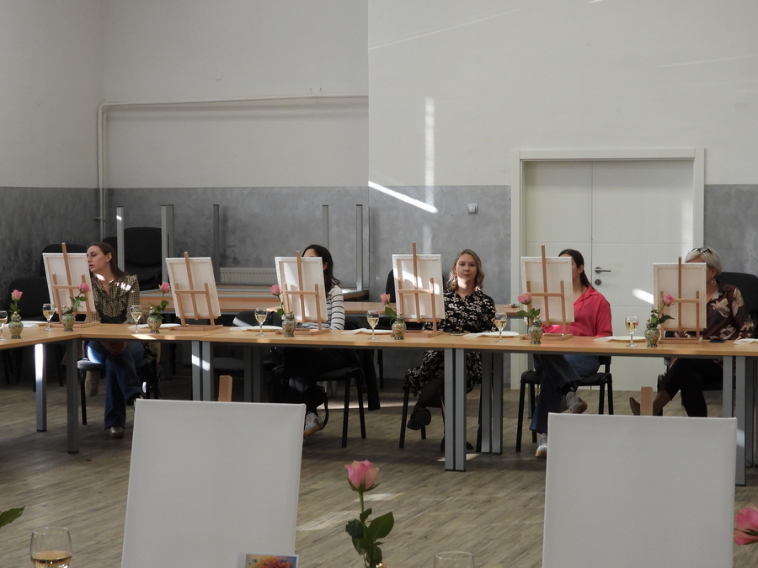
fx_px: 1752
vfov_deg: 18.4
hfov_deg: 24.4
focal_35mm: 80
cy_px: 330
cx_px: 431
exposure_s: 1/30
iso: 180
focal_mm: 10.7
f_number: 3.5
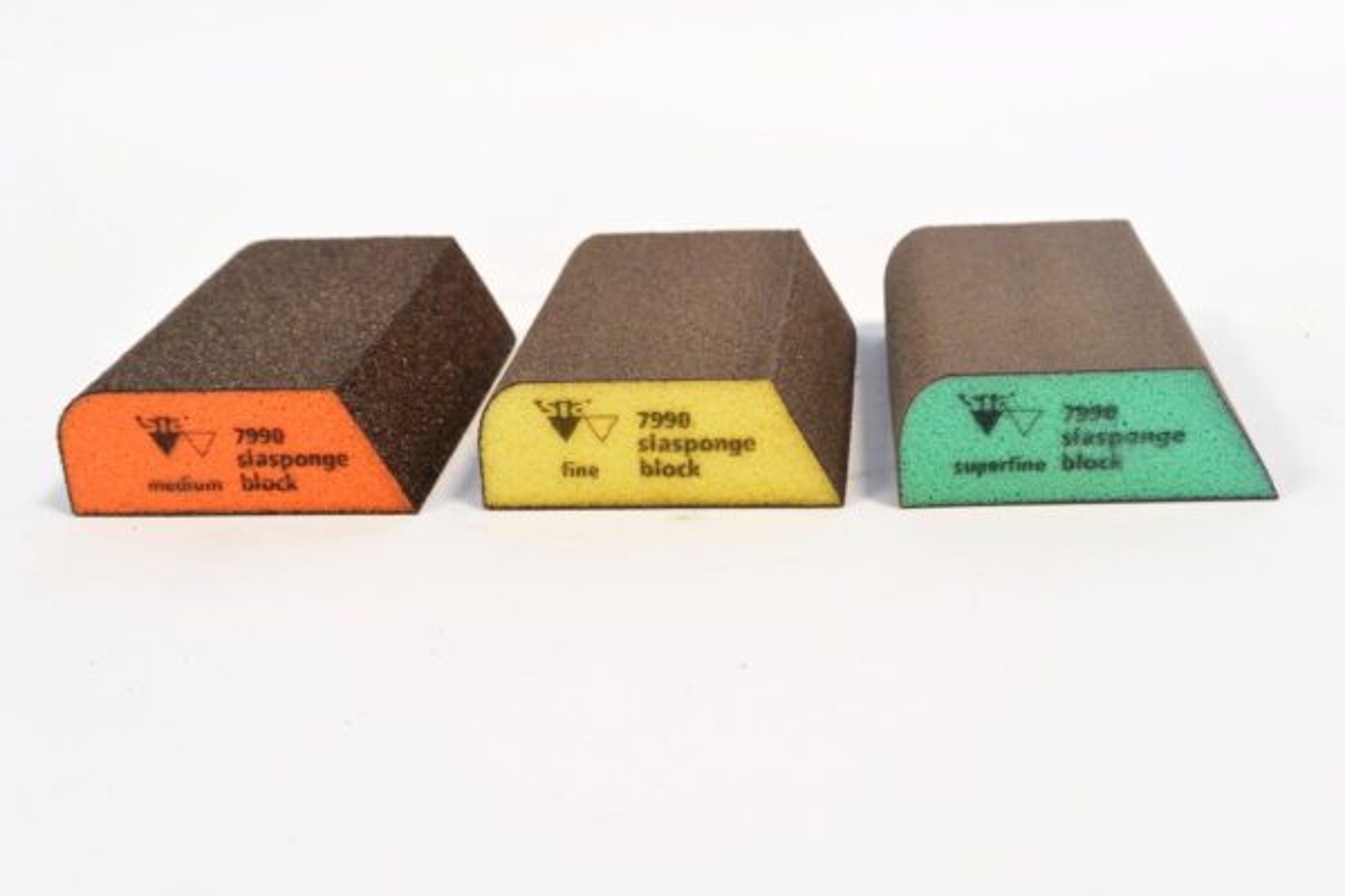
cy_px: 448
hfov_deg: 38.2
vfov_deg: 26.0
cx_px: 672
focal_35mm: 52
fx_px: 1943
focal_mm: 19.6
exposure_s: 1/30
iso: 1100
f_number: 4.8
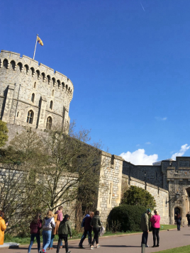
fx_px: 285
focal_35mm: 39
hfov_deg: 35.4
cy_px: 126
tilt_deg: +18.0
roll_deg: -0.5
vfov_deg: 47.8
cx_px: 157
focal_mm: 4.15
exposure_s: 1/1261
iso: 25
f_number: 2.2
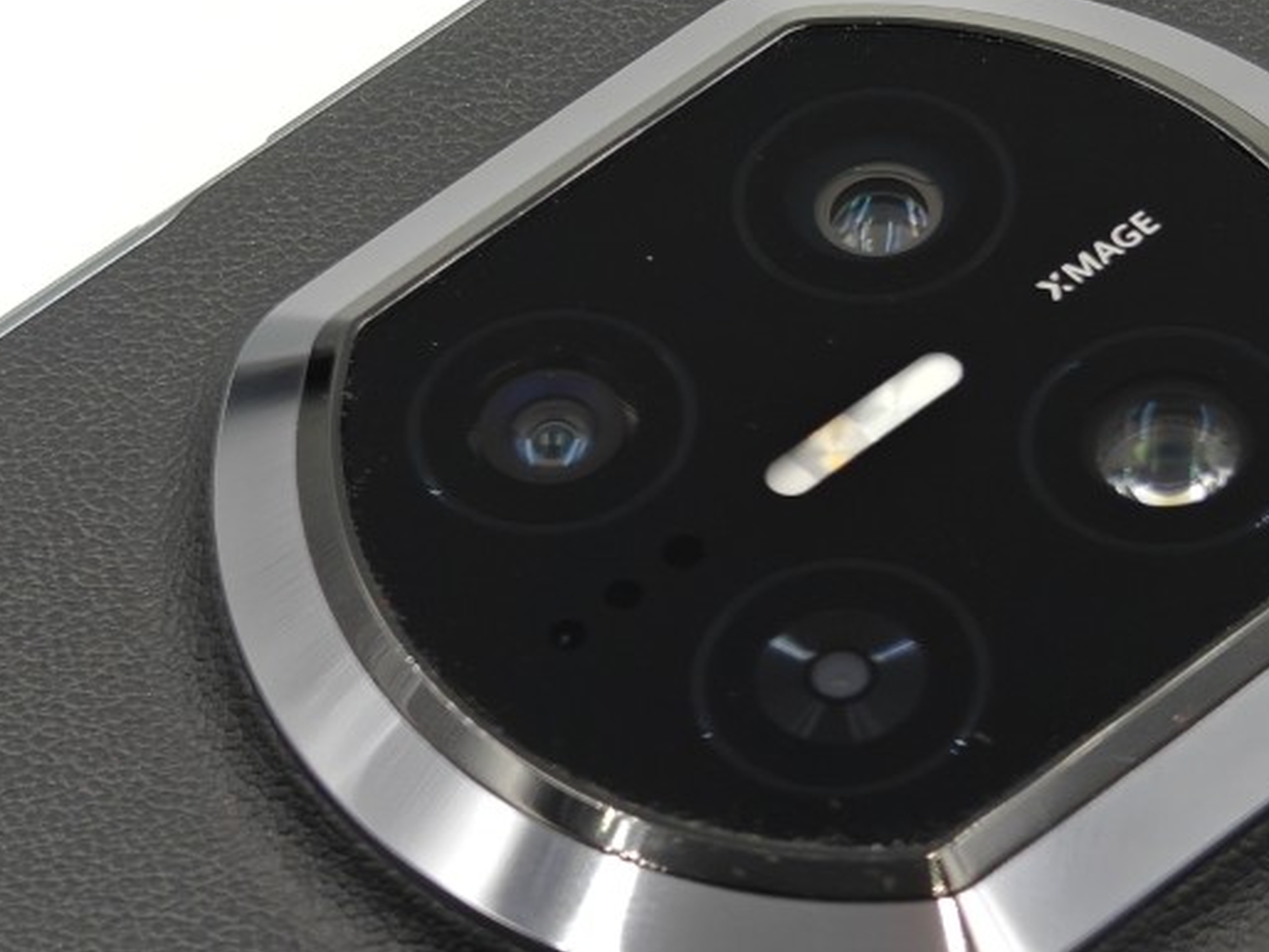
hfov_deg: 10.1
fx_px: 7189
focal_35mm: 196
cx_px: 793
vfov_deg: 7.6
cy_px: 508
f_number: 2.6
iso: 250
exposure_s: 1/100
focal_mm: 13.3
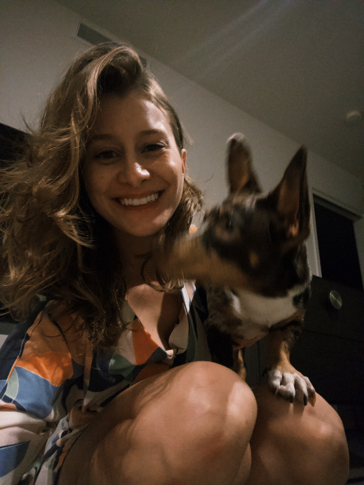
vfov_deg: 73.9
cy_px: 242
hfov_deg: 58.9
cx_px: 182
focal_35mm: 23
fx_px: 322
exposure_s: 1/50
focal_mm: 2.71
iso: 200
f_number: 2.2
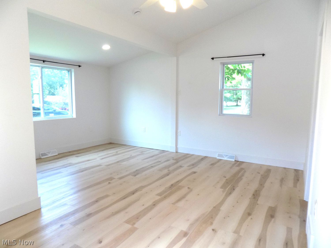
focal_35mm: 23
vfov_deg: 58.9
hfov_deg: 73.9
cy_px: 124
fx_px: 220
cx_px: 166
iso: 80
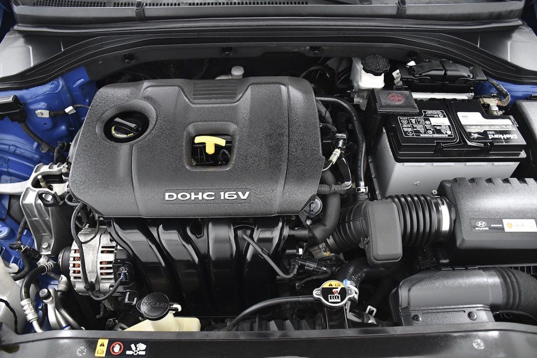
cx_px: 268
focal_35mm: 27
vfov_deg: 47.9
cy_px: 179
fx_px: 403
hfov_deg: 67.4
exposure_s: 1/250
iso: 2500
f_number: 3.5
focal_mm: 18
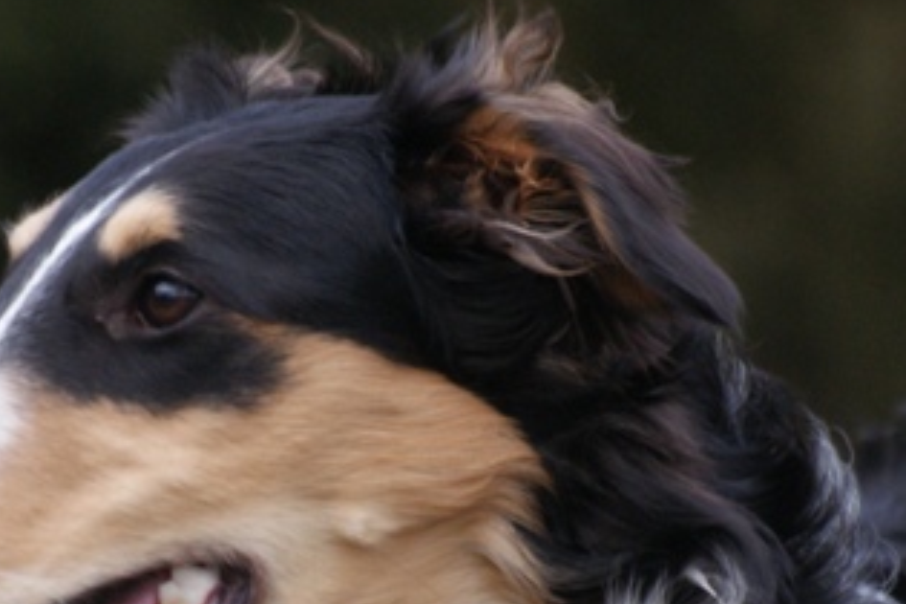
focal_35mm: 853
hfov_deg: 2.4
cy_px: 523
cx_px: 368
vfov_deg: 1.6
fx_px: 21465
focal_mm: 280
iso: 400
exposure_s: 1/320
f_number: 5.6
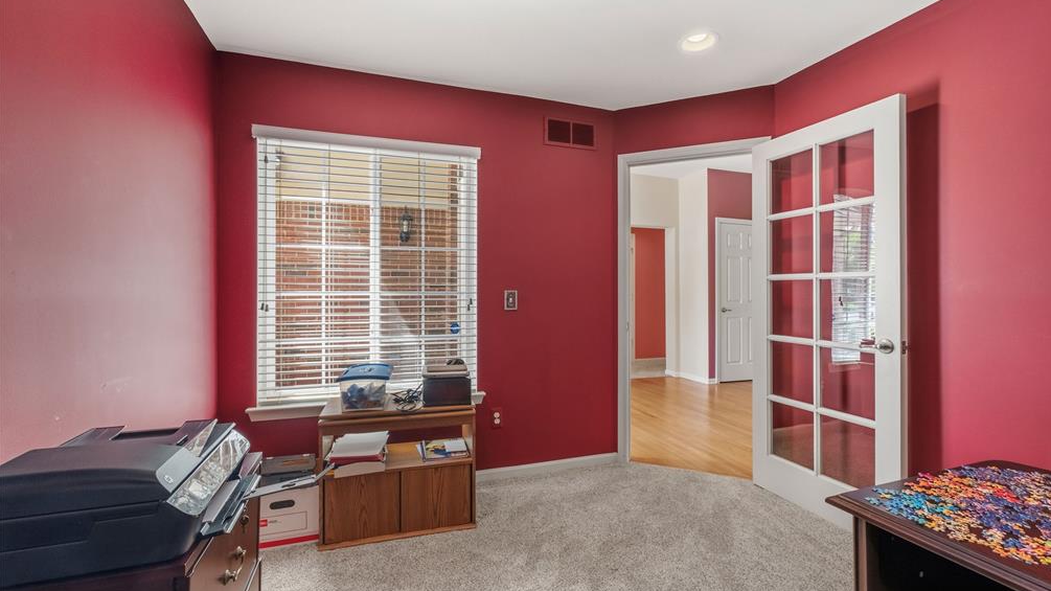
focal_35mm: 16
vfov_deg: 67.0
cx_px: 534
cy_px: 273
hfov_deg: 99.4
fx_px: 446
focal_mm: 10
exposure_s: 1/2
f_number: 7.1
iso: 800
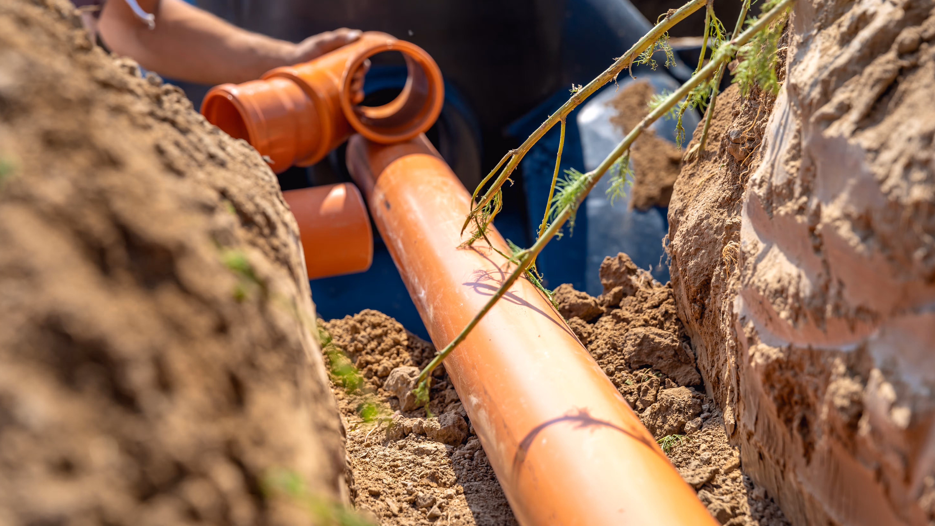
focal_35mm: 74
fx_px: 1835
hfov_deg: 28.6
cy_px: 221
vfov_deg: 16.3
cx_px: 468
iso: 100
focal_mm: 70
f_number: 4.5
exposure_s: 1/160
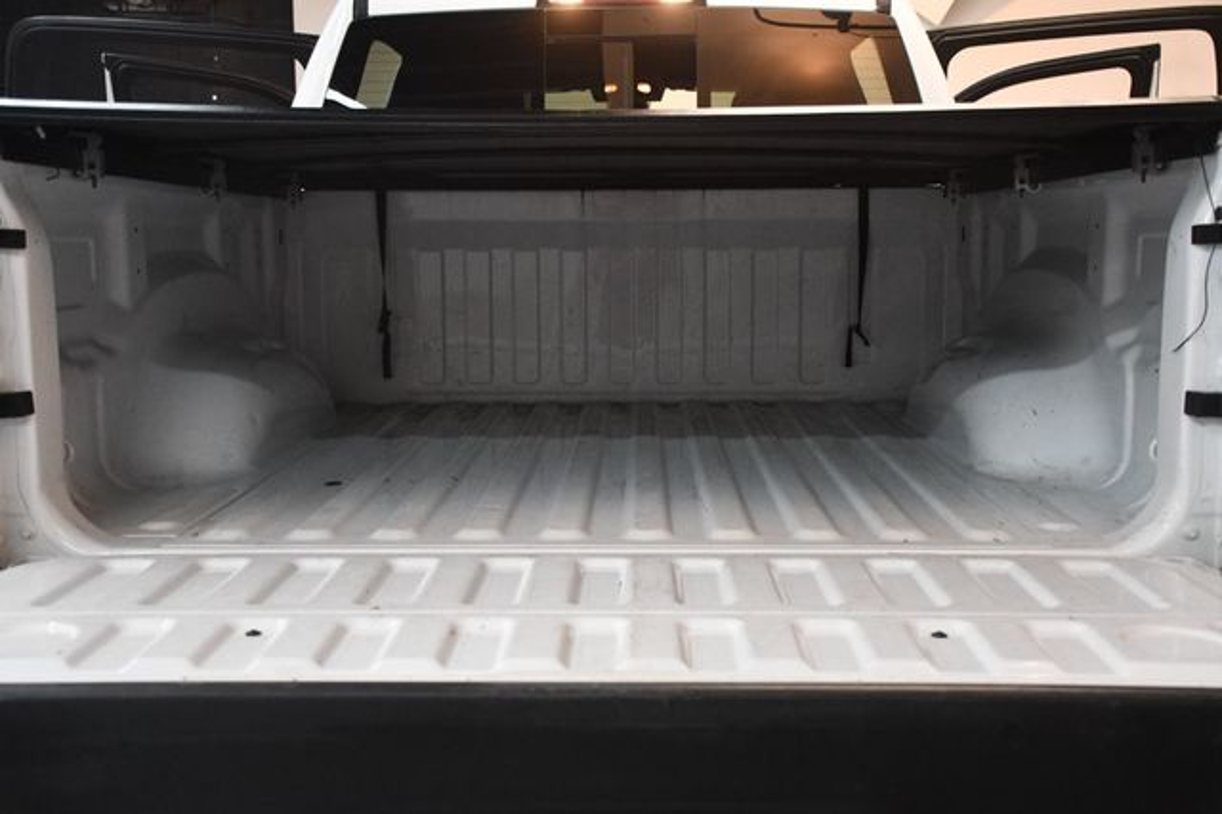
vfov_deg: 33.4
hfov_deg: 48.5
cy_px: 407
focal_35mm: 40
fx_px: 1357
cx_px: 611
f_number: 4
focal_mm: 27
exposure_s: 1/125
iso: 2500
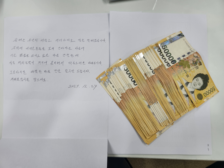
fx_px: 149
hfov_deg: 73.9
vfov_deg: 58.9
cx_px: 112
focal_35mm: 23
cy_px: 84
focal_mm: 5.4
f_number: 1.8
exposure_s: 1/120
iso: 50
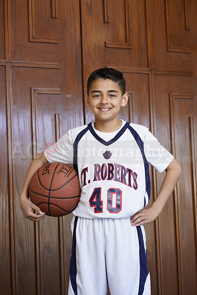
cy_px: 148
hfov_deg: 16.1
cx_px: 98
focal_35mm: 85
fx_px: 698
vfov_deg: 23.9
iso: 200
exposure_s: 1/60
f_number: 5.6
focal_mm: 85
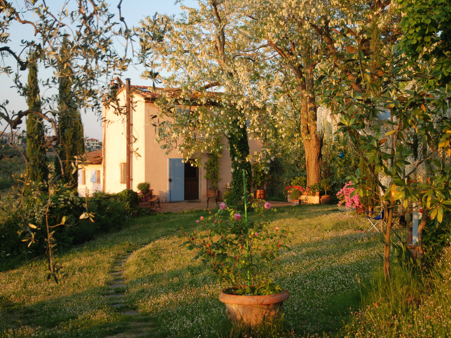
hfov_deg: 41.2
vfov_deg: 31.5
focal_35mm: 46
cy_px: 171
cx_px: 228
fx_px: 599
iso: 100
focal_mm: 28
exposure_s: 1/60
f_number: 4.2
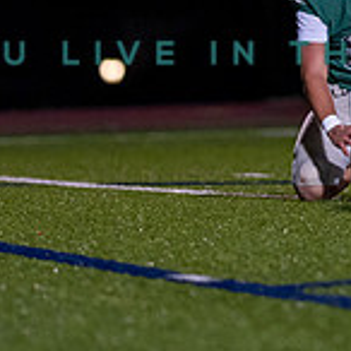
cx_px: 695
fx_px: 8397
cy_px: -92
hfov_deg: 2.4
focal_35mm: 732
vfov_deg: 2.4
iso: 1600
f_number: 1.8
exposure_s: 1/1250
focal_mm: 135
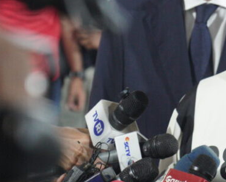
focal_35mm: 196
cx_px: 224
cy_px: 7
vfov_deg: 7.9
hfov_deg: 9.8
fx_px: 1312
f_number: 2.8
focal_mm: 65
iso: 4000
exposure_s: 1/250
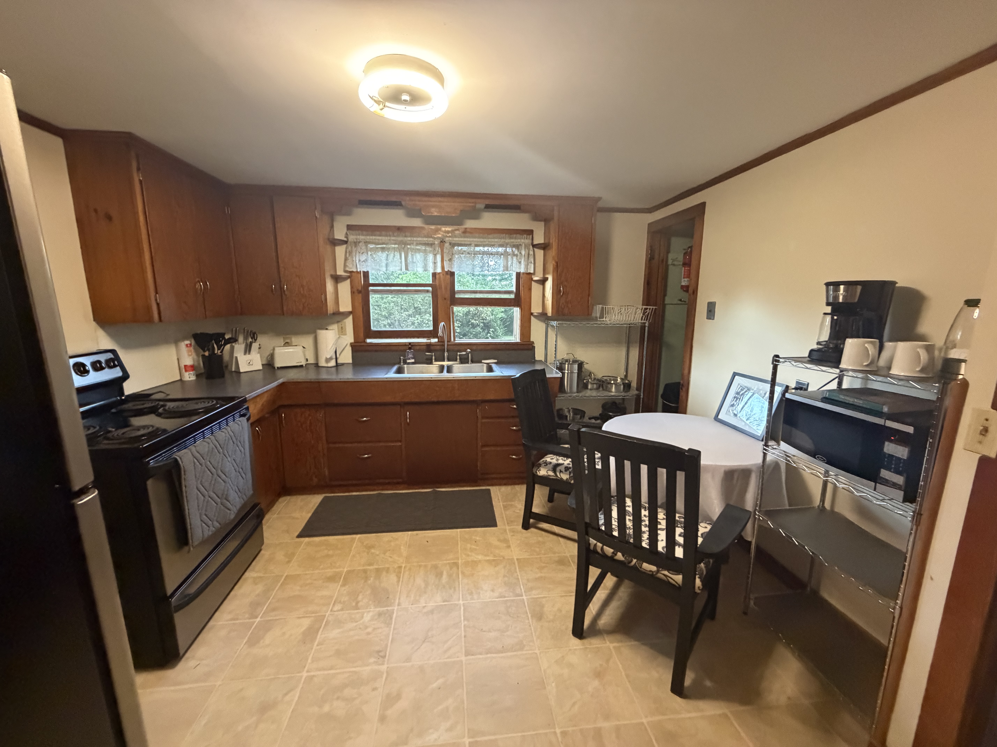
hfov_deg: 102.1
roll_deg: -0.7
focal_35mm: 14
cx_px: 498
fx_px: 403
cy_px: 374
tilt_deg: -10.3
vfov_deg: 85.7
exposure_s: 1/60
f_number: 2.2
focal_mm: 2.22
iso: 800
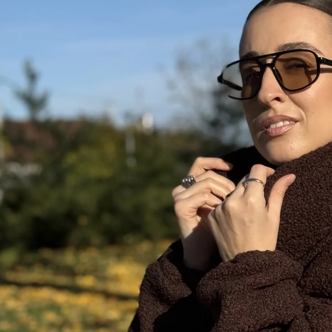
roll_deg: +2.5
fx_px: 1313
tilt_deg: -4.3
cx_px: 348
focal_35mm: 121
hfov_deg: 14.1
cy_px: 288
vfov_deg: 14.3
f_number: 1.78
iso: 100
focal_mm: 6.76
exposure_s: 1/7874
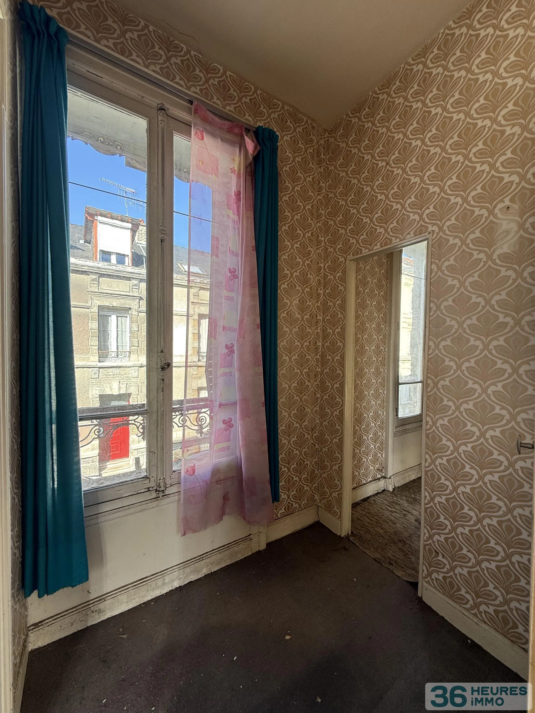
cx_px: 268
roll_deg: -0.6
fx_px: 288
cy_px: 356
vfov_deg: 102.1
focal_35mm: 14
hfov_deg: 85.7
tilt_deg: -0.8
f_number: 2.2
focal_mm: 2.22
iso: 64
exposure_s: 1/124
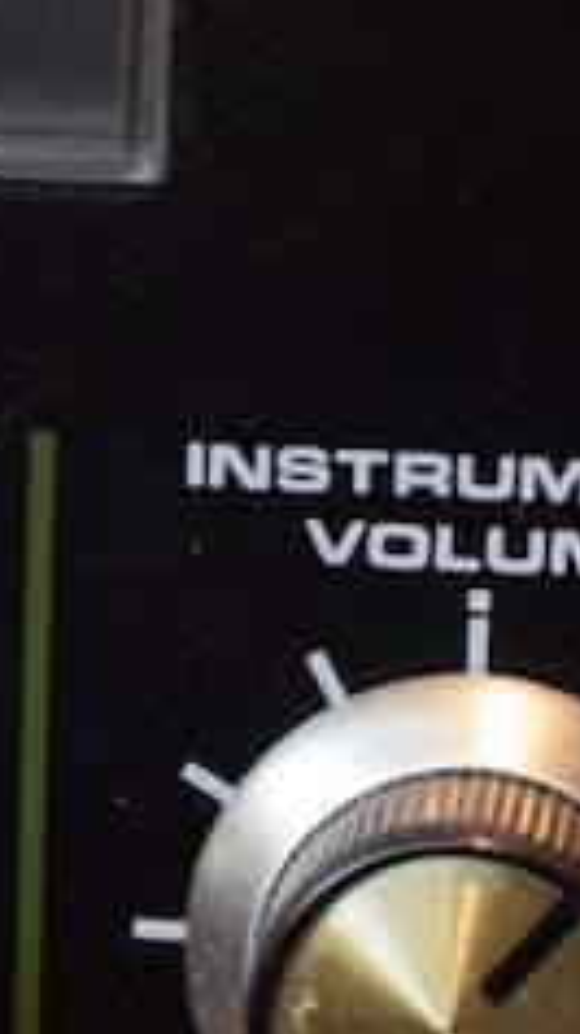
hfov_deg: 4.3
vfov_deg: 7.7
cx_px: 100
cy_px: 362
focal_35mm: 279
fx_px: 7642
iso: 2200
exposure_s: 1/60
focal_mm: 28
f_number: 4.2
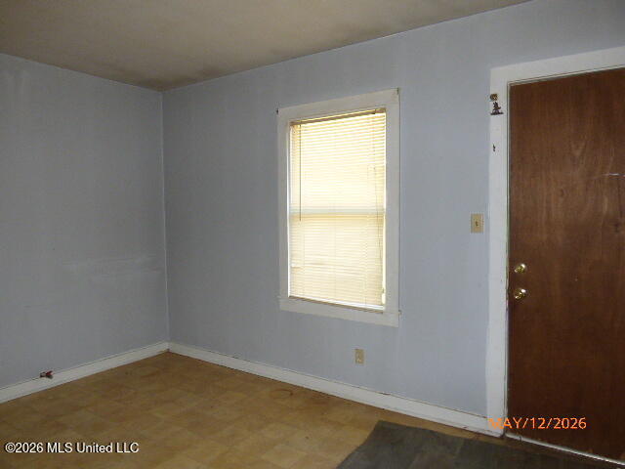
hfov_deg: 71.6
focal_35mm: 24
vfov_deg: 56.8
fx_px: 433
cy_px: 234
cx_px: 312
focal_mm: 4.25
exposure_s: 1/60
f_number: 3
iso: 320
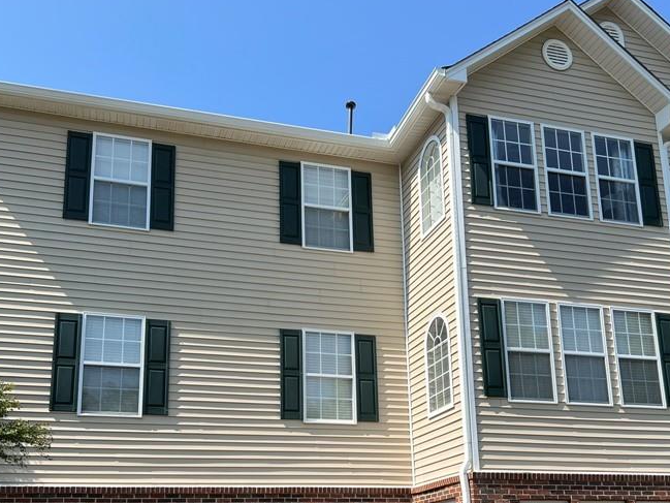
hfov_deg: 45.8
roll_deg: +1.6
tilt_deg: +14.1
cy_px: 370
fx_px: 794
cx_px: 333
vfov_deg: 34.5
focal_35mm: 41
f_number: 1.5
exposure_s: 1/2841
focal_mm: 5.7
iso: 50
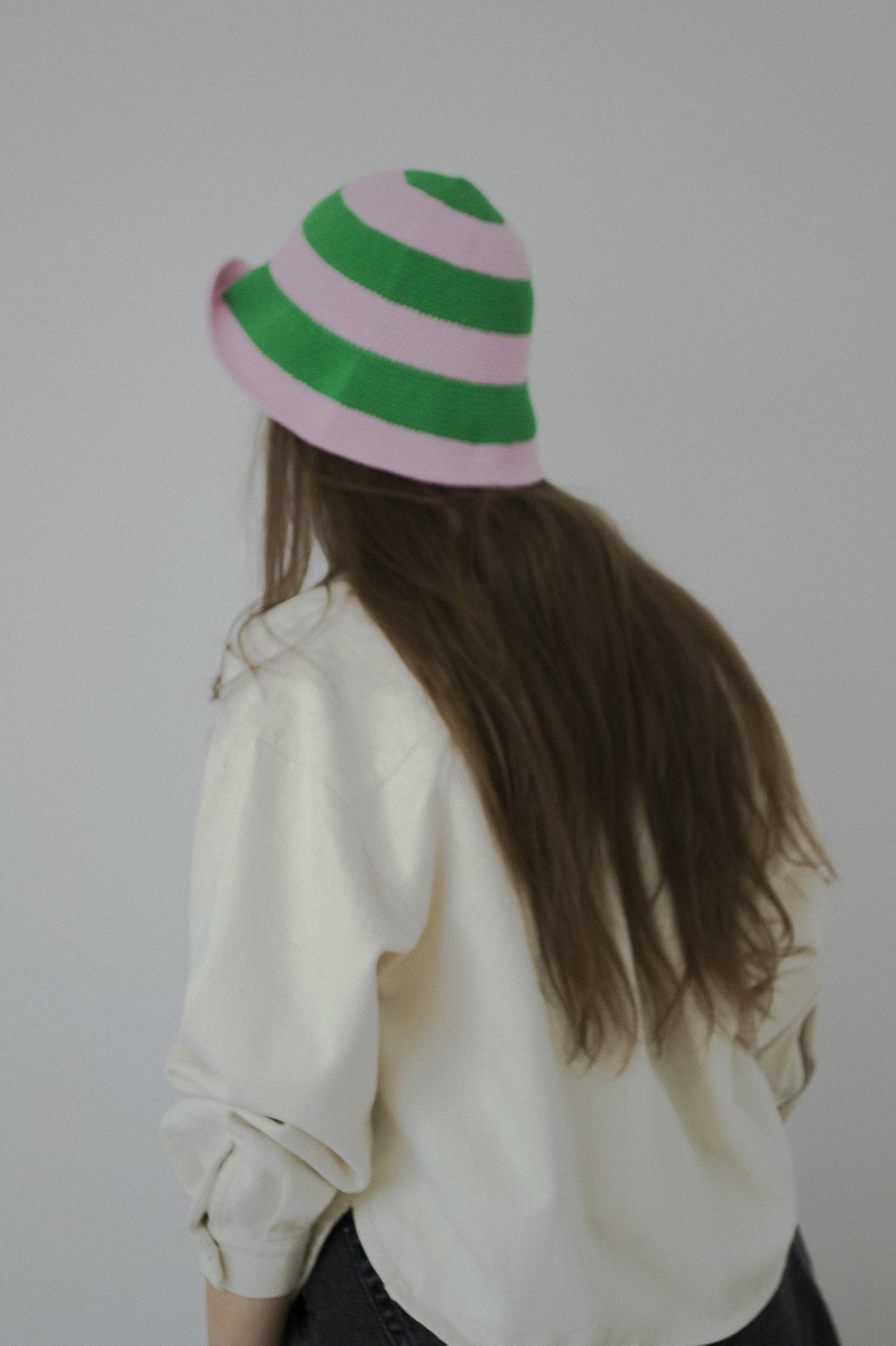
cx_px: 448
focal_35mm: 78
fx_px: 2912
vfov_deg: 26.0
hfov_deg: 17.5
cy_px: 673
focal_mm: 52
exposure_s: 1/80
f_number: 5.6
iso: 160
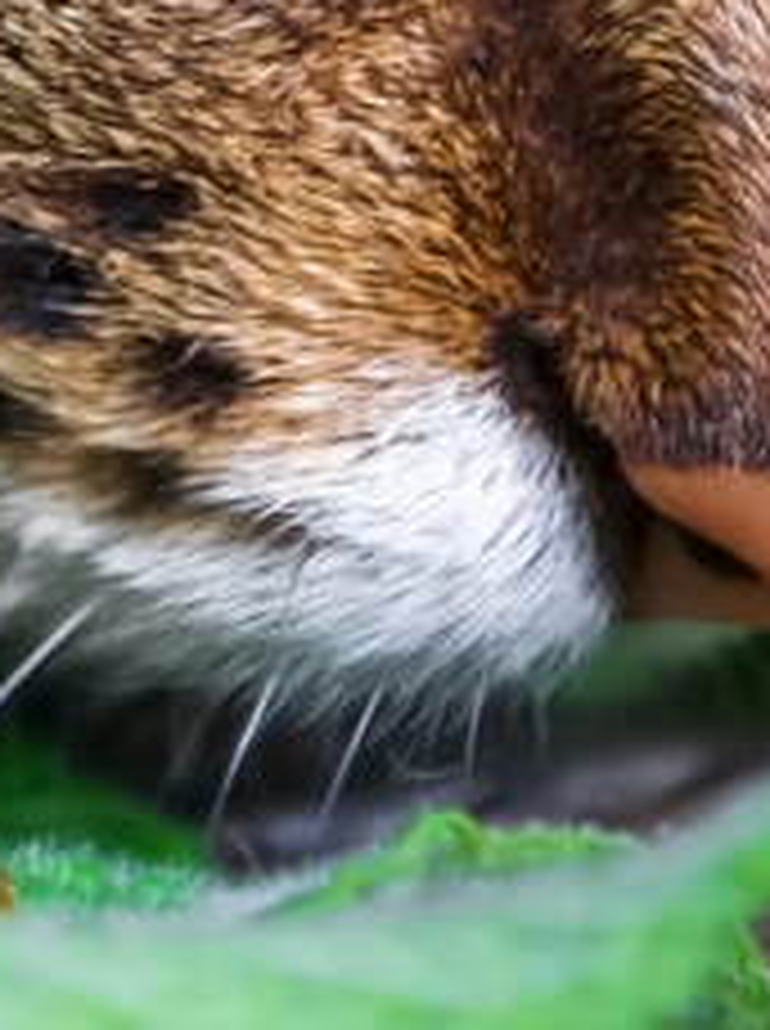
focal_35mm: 417
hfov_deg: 3.5
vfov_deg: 4.8
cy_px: -193
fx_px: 12388
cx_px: -311
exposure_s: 1/80
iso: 800
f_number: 5.6
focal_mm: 55
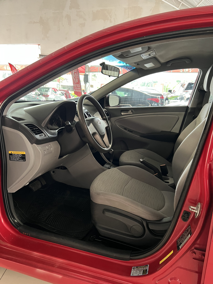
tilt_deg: -12.1
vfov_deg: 67.3
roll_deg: -1.6
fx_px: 213
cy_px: 142
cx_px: 106
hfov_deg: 53.1
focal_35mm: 26
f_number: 1.5
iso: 400
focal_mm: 5.7
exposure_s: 1/60
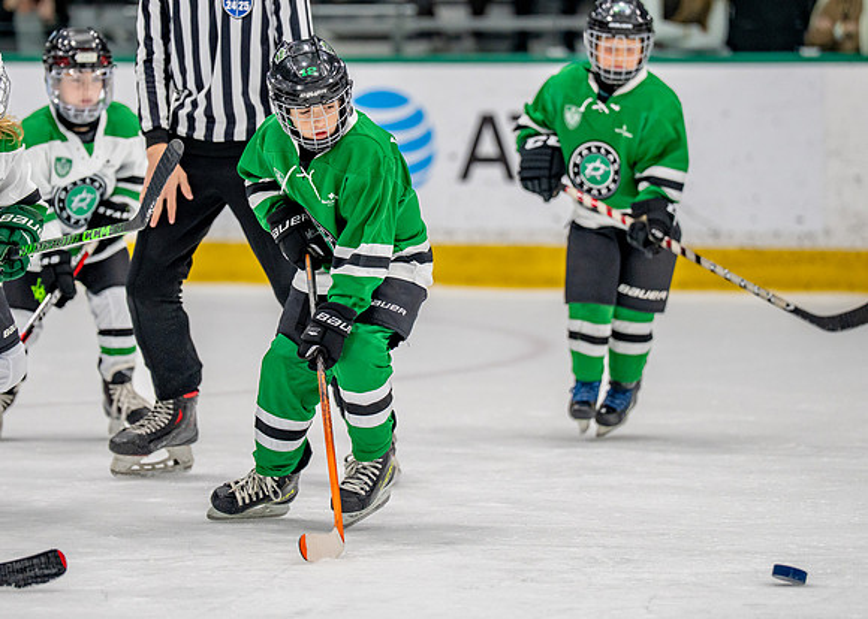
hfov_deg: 8.2
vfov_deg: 5.8
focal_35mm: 246
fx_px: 6065
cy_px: 234
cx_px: 349
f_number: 2.8
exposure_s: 1/1250
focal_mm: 171
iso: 1000
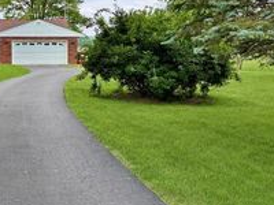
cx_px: 14
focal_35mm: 65
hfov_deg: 28.4
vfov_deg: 22.4
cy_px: 54
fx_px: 515
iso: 50
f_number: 1.6
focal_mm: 5.96
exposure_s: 1/637
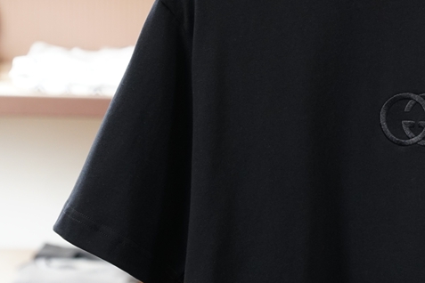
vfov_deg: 7.9
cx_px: 429
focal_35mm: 173
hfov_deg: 11.7
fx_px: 2044
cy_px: 85
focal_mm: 51
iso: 640
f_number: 4
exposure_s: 1/125
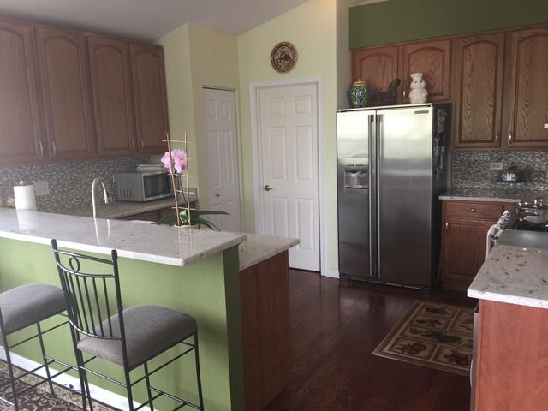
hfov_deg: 61.7
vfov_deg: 48.2
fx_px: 459
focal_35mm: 29
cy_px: 206
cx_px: 274
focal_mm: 4.15
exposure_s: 1/15
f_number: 2.2
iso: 32
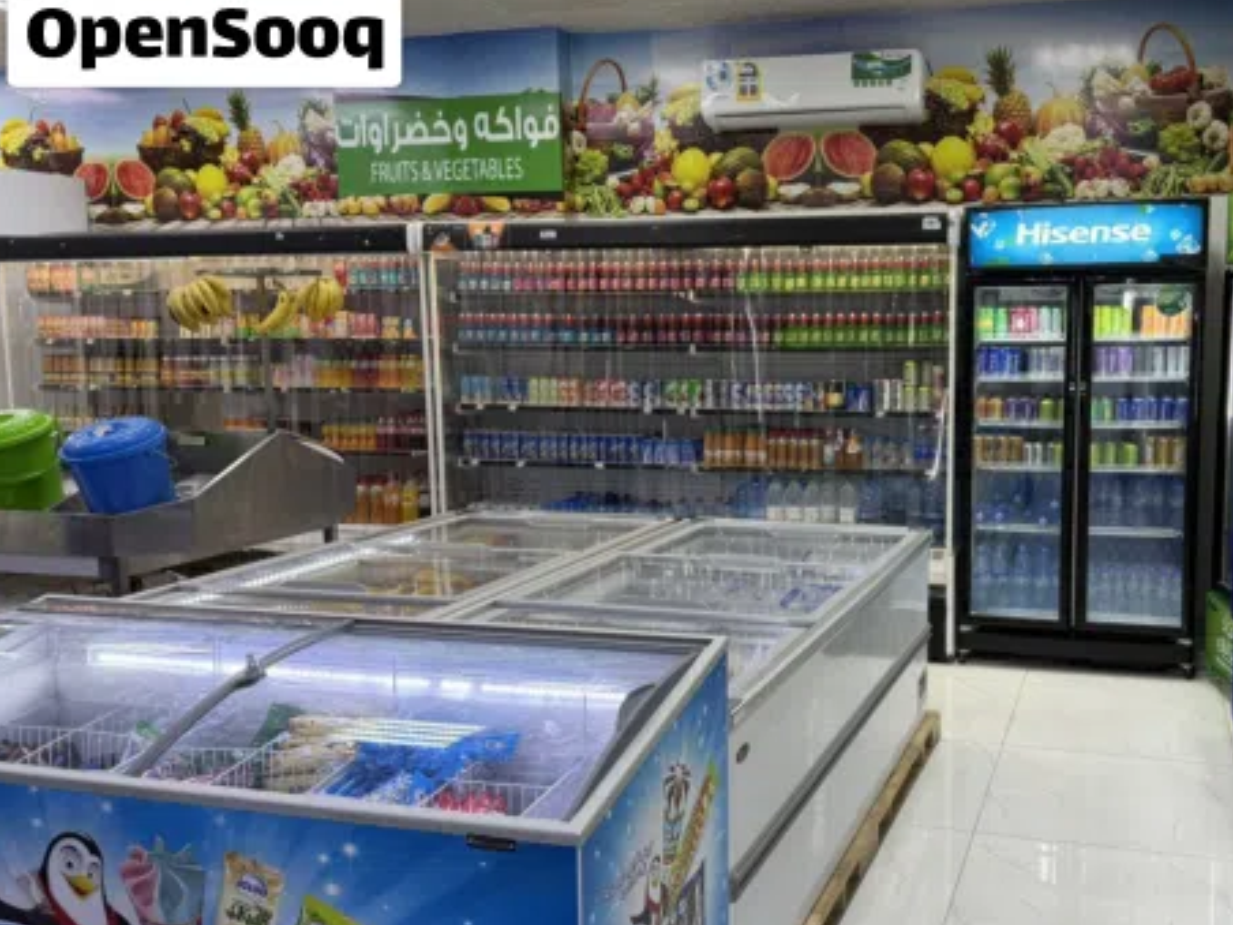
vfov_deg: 41.8
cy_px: 480
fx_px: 1211
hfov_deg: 53.0
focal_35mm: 34
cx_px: 813
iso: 80
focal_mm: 6.76
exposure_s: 1/100
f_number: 1.78
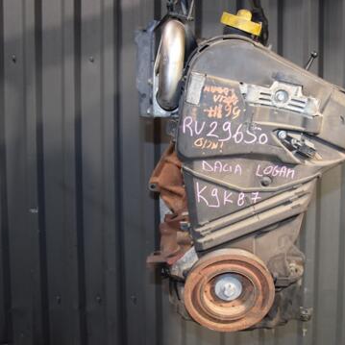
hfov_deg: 37.4
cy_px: 176
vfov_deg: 37.8
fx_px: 504
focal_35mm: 45
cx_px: 227
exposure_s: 1/80
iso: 800
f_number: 5
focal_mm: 21
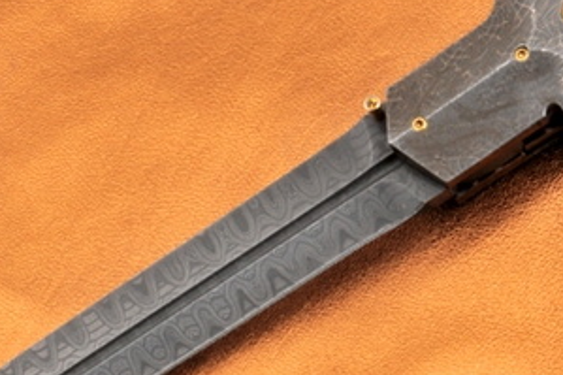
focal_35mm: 417
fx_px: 6523
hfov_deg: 4.9
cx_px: 478
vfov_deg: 3.3
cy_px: 92
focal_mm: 105
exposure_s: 1/160
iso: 200
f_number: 36
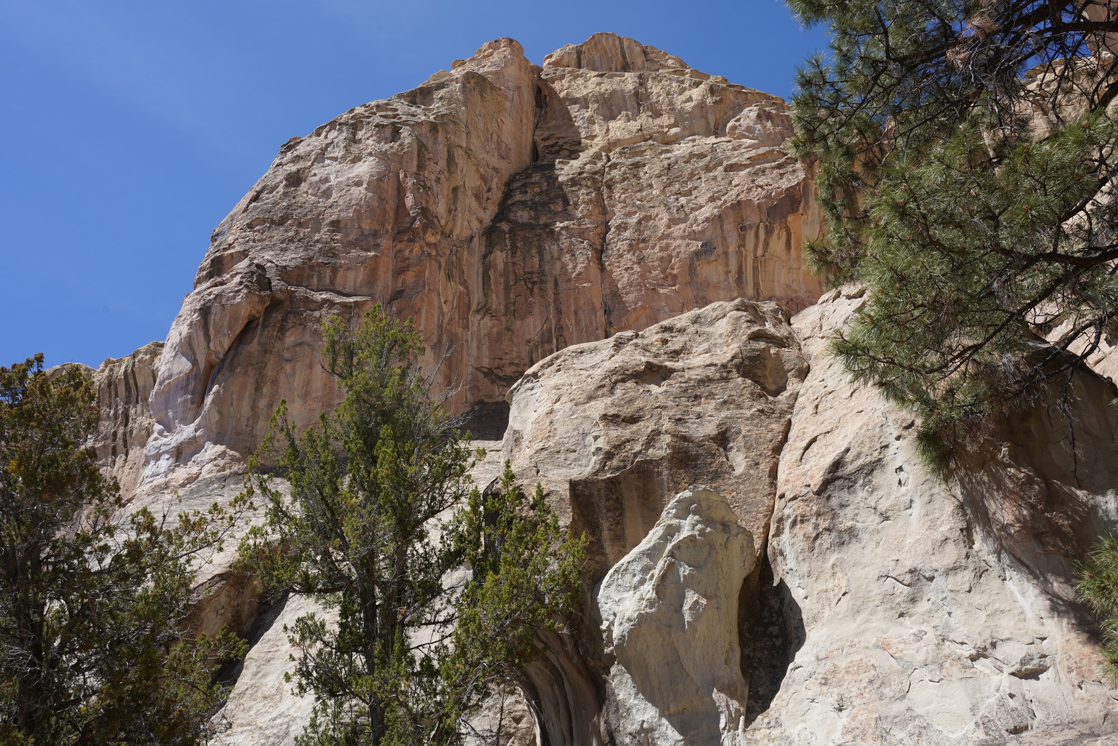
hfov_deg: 63.7
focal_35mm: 29
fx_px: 901
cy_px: 373
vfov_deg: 45.0
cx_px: 559
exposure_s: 1/80
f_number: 14
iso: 100
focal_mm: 29
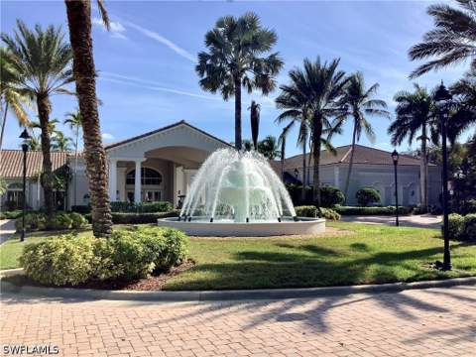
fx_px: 426
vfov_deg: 45.4
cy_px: 178
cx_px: 238
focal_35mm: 31
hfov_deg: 58.4
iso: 25
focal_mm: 3.3
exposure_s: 1/1631
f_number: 2.4
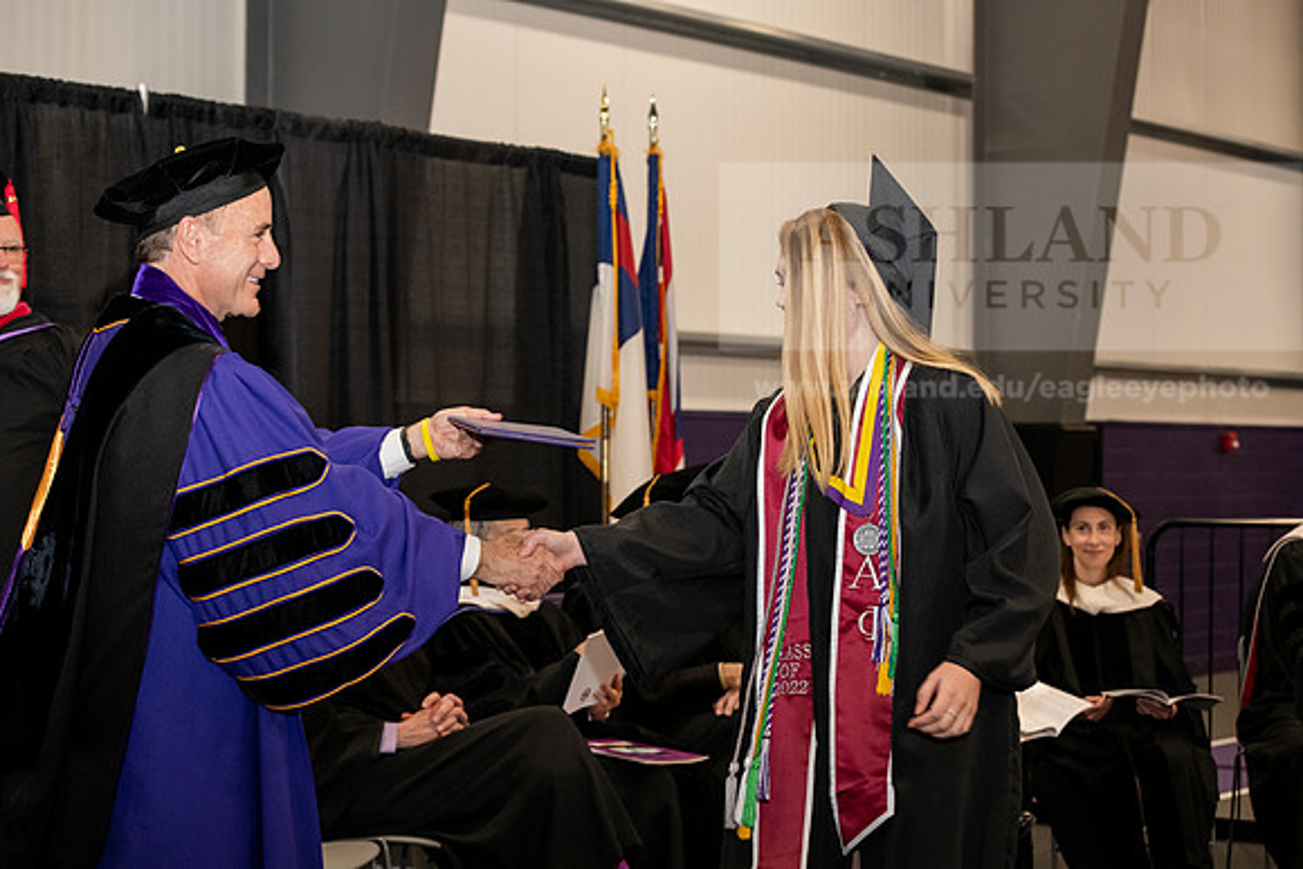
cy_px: 434
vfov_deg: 19.5
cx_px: 652
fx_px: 2534
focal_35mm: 70
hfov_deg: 28.8
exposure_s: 1/200
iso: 2500
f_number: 5.6
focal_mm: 70
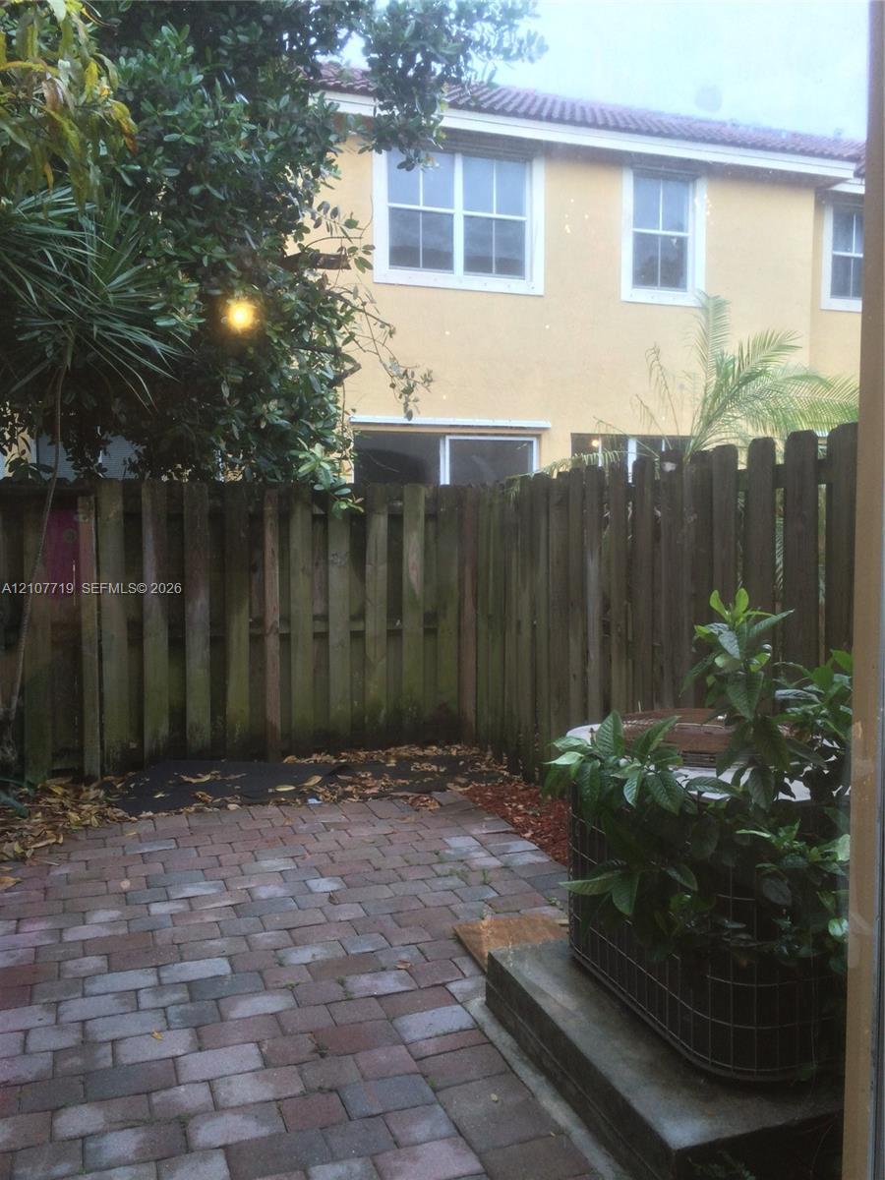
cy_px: 590
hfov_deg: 48.2
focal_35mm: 29
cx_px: 442
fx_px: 989
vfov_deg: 61.7
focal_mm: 4.15
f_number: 2.2
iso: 40
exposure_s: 1/120
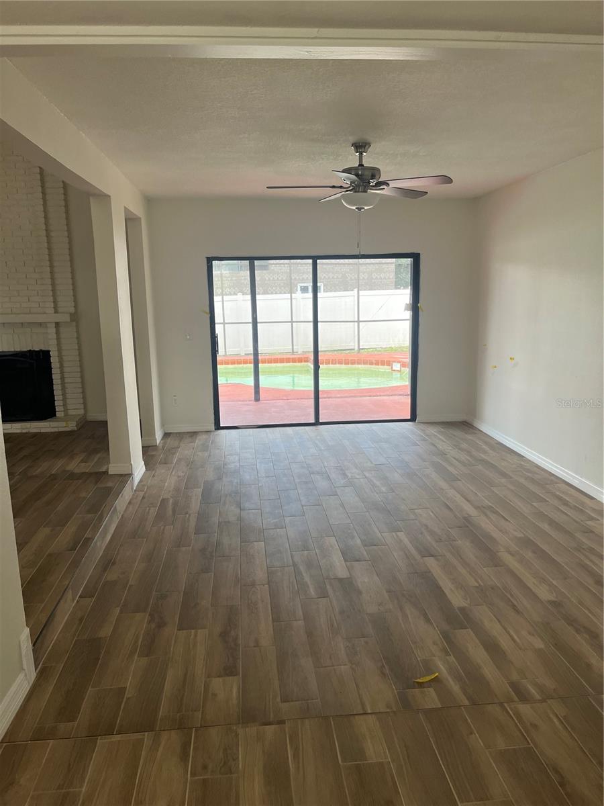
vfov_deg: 67.3
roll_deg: +1.5
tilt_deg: -11.9
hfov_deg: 53.1
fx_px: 605
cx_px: 302
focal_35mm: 26
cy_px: 403
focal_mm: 5.1
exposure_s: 1/121
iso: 80
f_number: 1.6
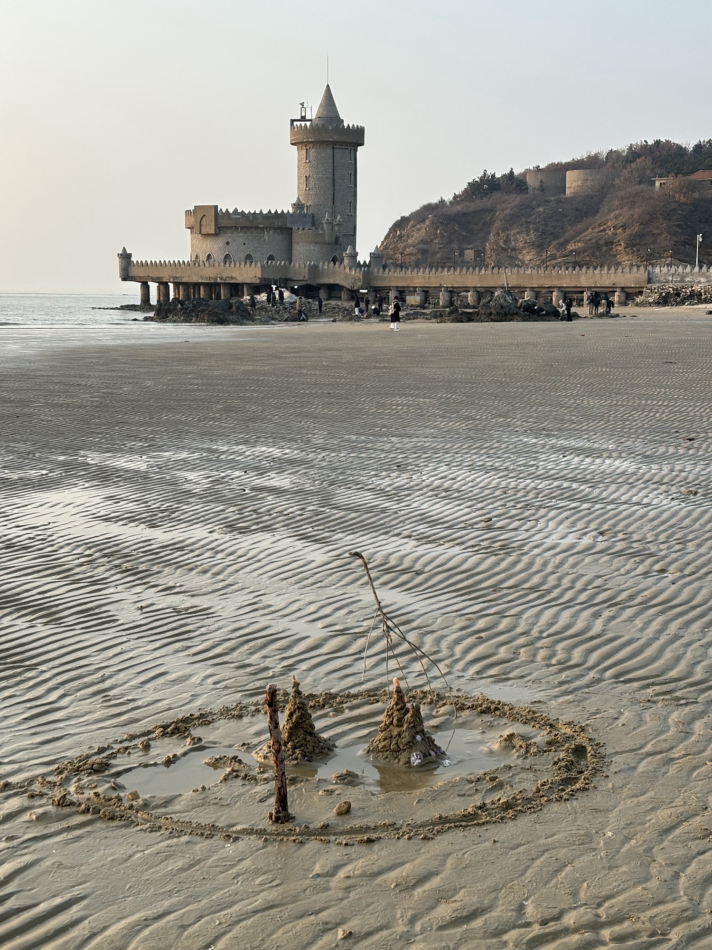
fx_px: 1426
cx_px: 356
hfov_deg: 28.0
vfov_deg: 36.8
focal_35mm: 52
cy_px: 475
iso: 32
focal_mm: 5.96
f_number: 1.6
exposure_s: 1/732
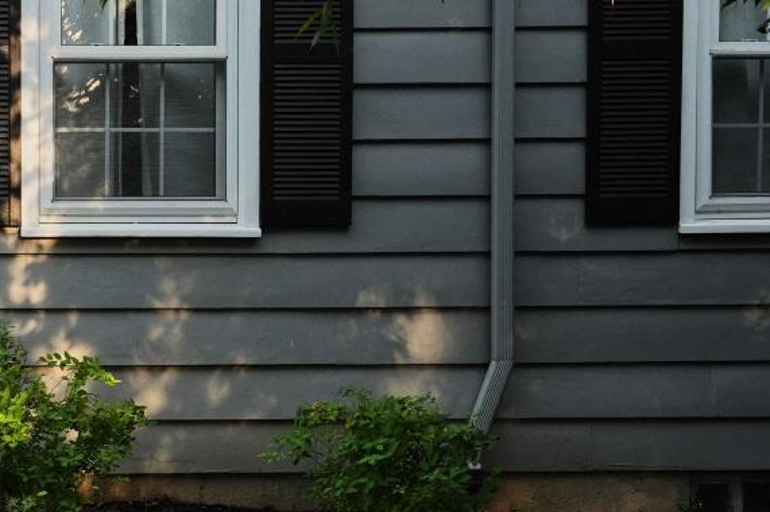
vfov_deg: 14.8
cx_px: -228
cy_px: 416
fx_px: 1967
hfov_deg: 20.3
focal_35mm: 92
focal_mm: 35
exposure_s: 1/100
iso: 800
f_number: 11
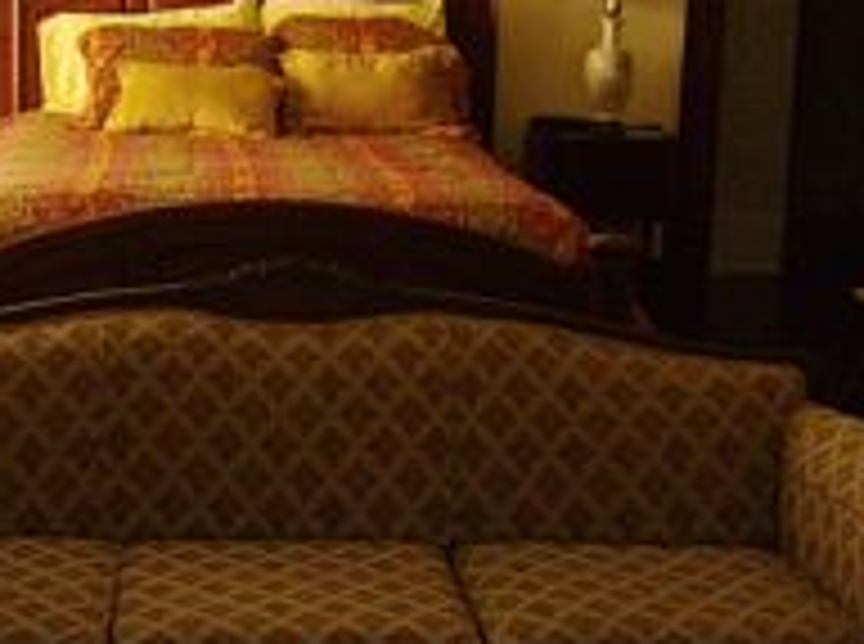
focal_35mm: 75
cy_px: 347
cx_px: 266
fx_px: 1867
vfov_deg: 19.5
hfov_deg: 25.9
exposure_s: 1/60
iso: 200
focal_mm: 6
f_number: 2.8
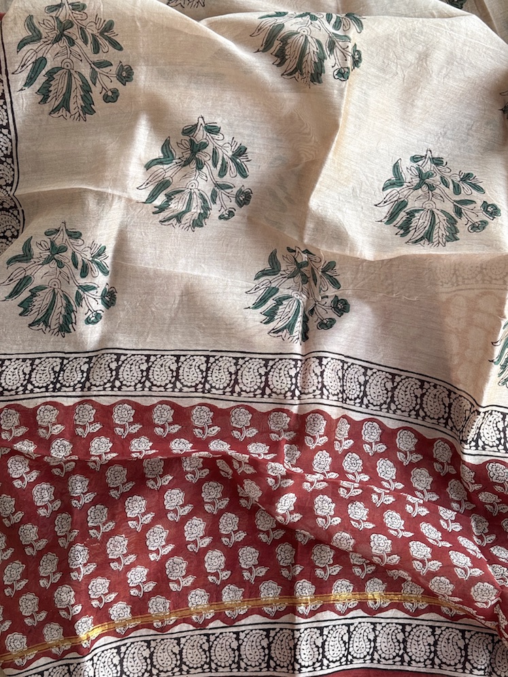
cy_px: 338
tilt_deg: -83.6
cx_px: 254
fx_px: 939
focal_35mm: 48
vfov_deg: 39.7
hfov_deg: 30.3
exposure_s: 1/231
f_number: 1.78
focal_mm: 6.76
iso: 64
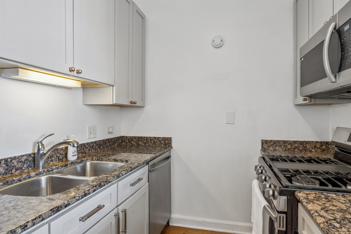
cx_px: 187
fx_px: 195
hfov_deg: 83.9
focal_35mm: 20
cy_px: 122
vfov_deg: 61.9
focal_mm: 16
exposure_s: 1/25
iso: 400
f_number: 8
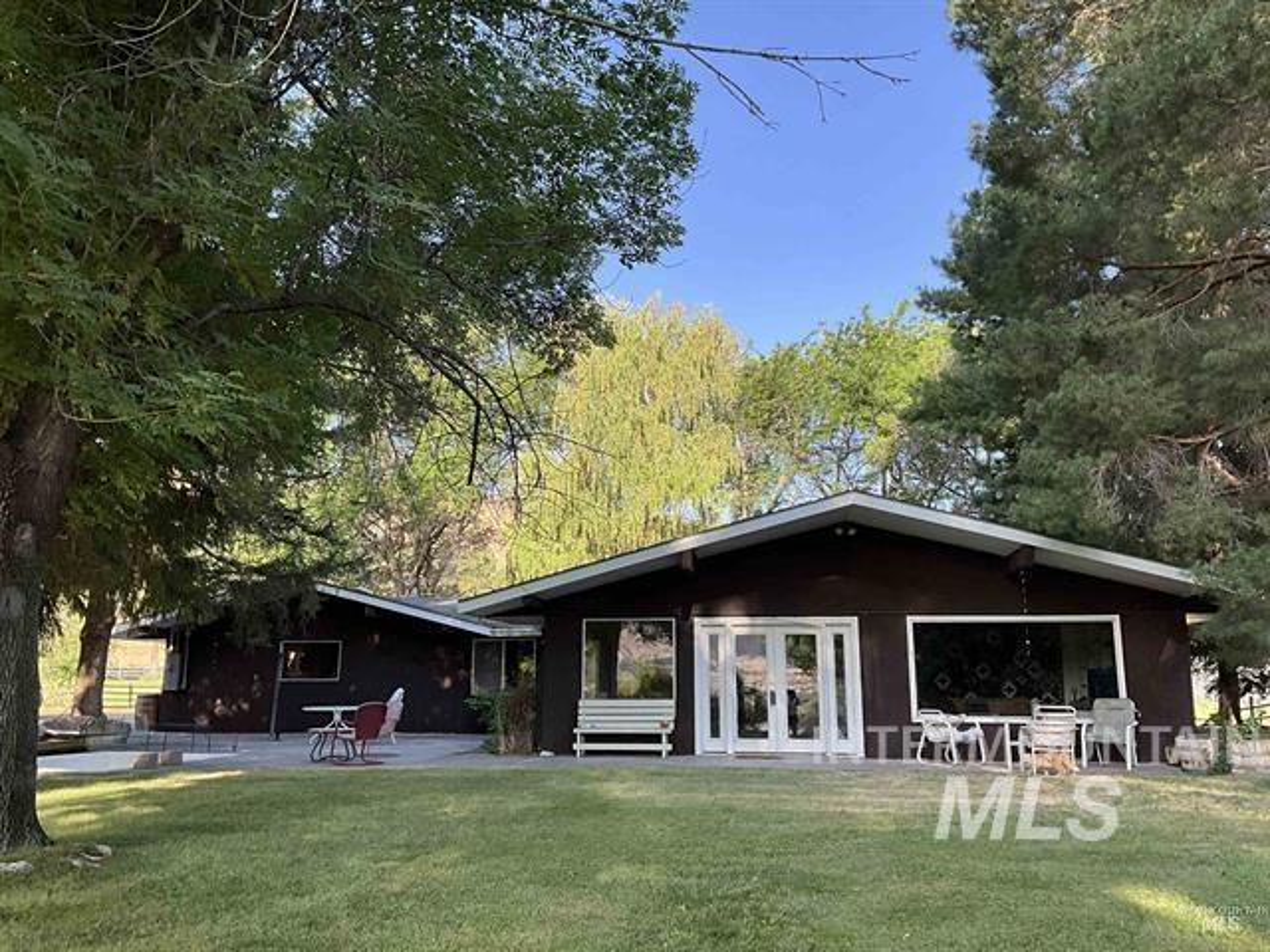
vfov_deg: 48.2
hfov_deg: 61.7
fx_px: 1064
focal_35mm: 29
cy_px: 476
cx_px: 635
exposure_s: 1/344
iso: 25
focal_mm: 3
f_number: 1.8
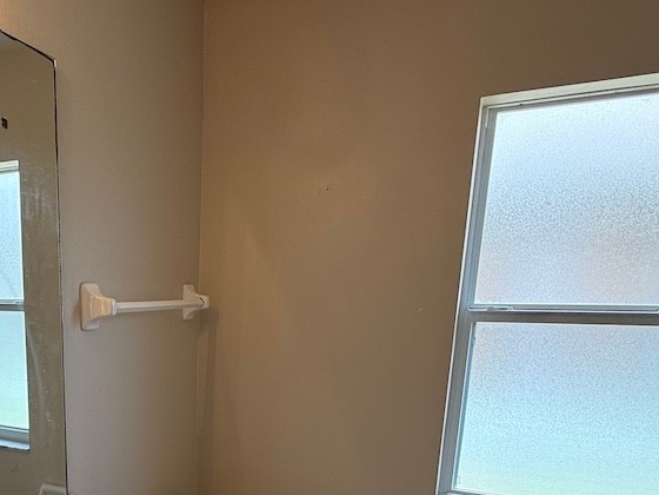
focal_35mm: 32
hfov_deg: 53.4
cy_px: 427
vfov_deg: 41.4
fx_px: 609
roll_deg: +0.5
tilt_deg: -12.2
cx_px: 140
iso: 64
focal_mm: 2.22
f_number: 2.2
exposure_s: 1/120
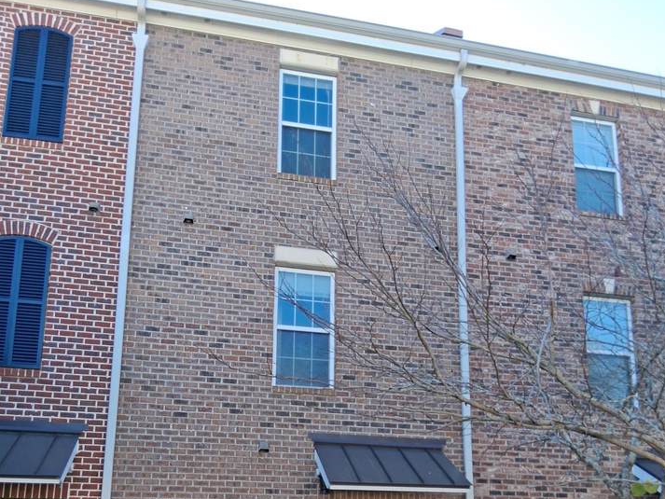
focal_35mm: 35
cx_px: 335
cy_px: 413
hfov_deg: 52.6
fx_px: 672
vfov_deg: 38.8
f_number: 1.8
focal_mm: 3.98
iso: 25
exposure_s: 1/154
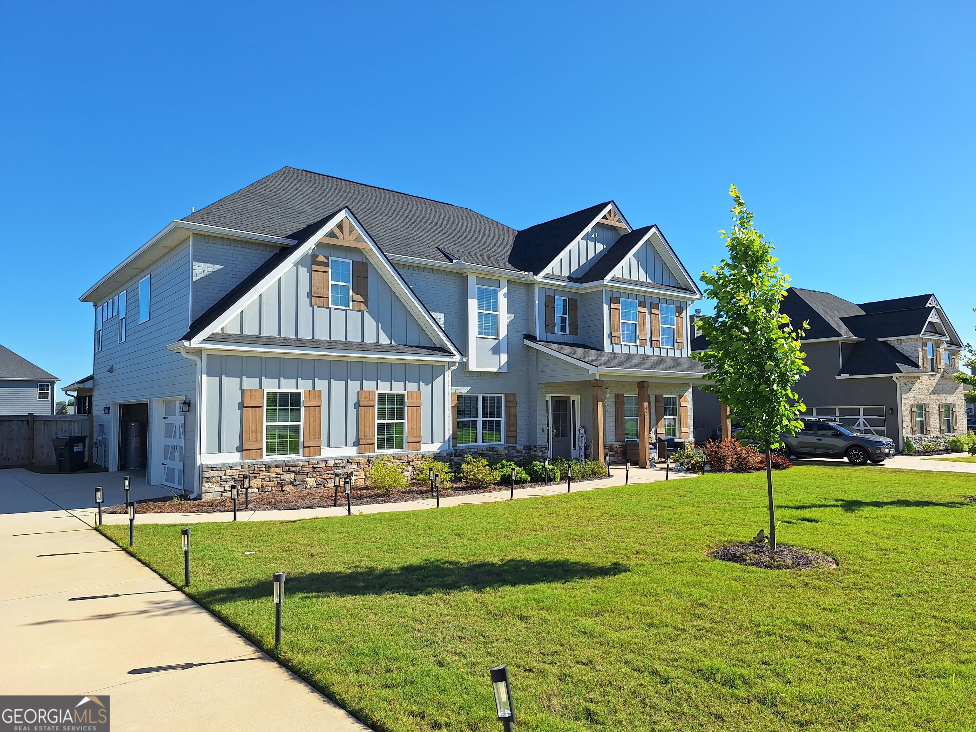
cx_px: 488
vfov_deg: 58.9
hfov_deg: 73.9
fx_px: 648
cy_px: 366
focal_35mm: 23
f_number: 1.8
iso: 40
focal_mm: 5.54
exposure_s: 1/2469
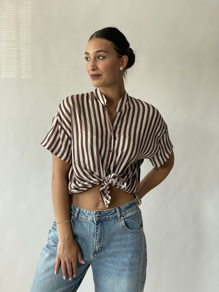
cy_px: 146
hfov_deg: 28.0
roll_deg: -3.3
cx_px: 110
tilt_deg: -4.4
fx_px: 439
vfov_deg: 36.8
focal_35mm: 52
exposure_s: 1/122
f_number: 2
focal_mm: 6
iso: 100
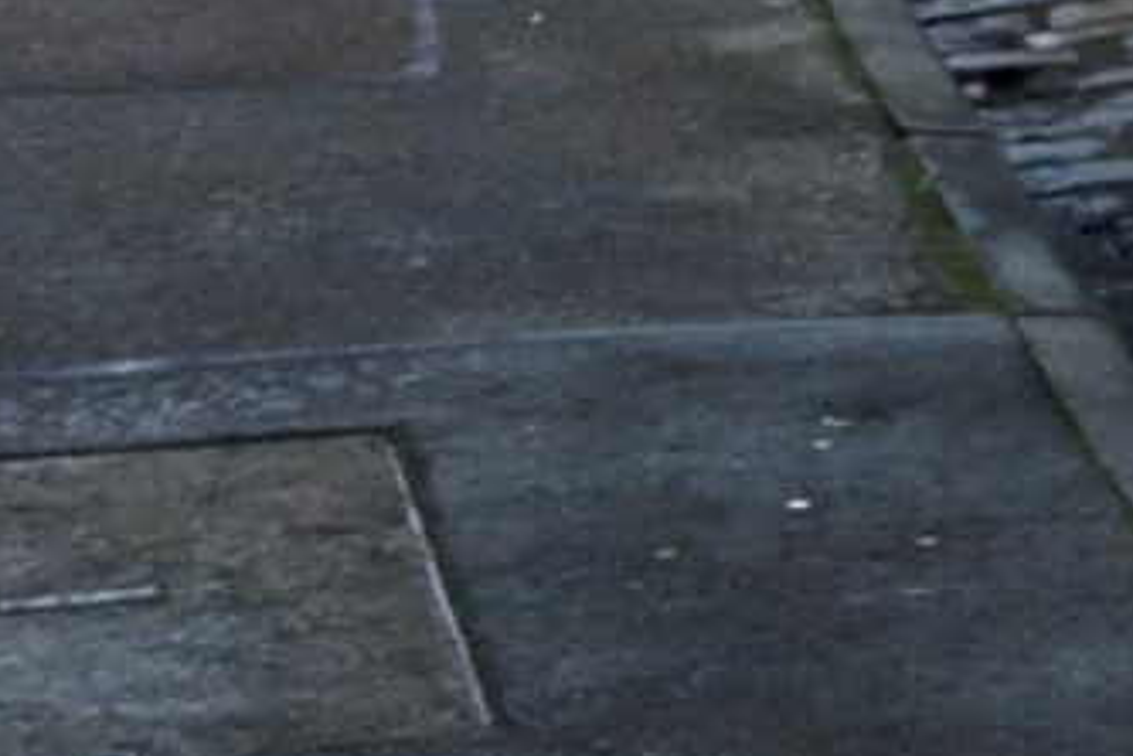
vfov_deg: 6.6
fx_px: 6200
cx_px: 3447
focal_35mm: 197
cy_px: -1064
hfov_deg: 8.6
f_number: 5.6
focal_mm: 32
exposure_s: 1/200
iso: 400
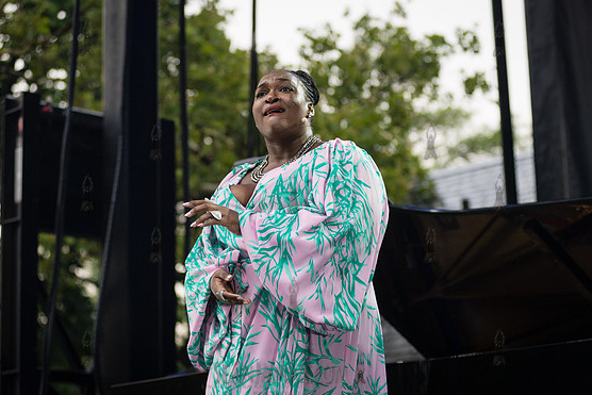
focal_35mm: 96
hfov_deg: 21.2
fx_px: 1579
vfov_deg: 14.3
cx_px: 293
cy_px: 192
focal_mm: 92
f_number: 4
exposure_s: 1/800
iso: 1600
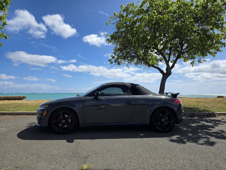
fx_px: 150
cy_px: 85
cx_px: 113
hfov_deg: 73.9
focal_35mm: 23
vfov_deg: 58.9
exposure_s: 1/7944
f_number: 1.7
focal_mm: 6.25
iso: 80
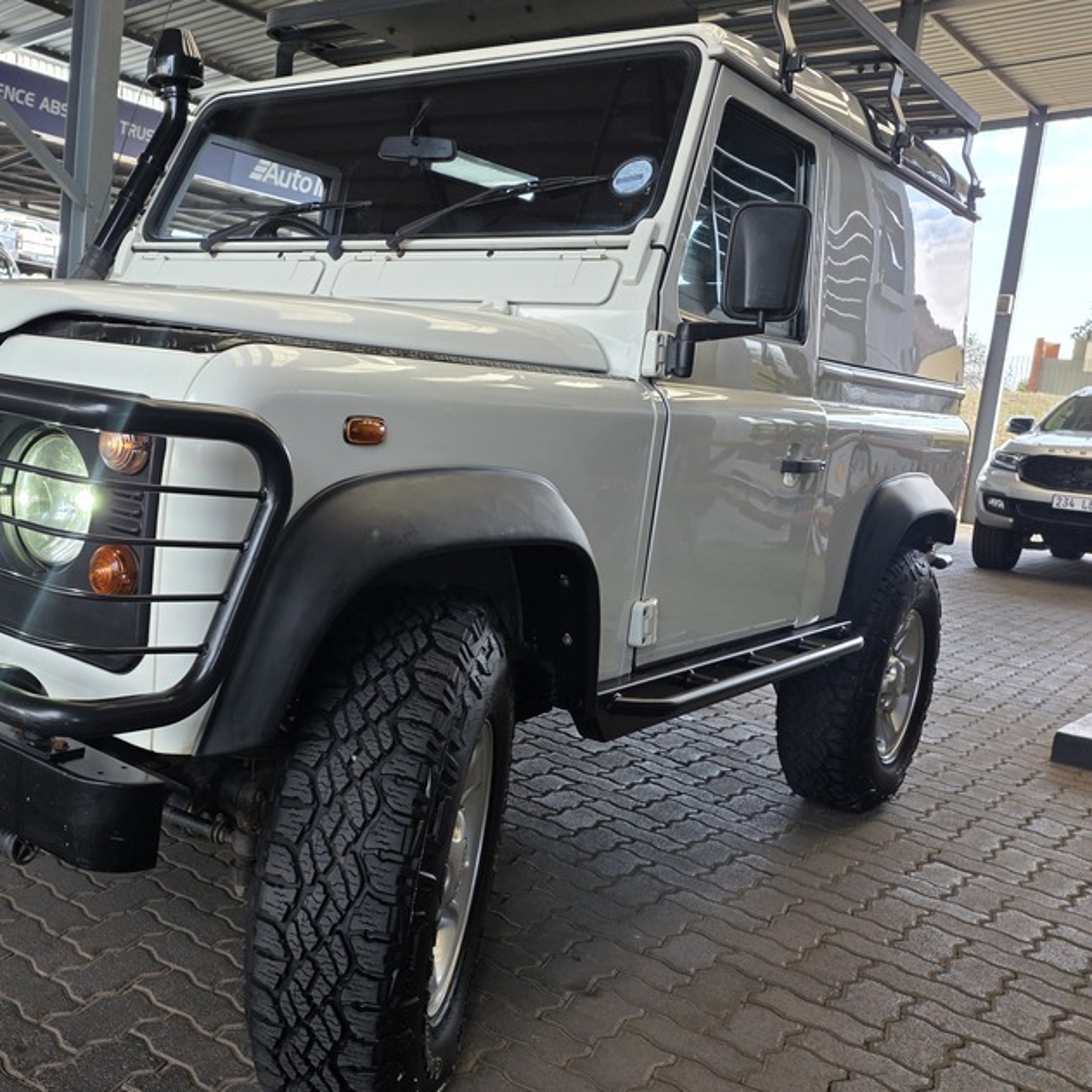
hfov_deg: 47.3
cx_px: 235
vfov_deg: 49.7
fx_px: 1178
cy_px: 535
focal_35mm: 33
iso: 50
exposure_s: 1/180
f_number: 1.7
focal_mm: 6.25
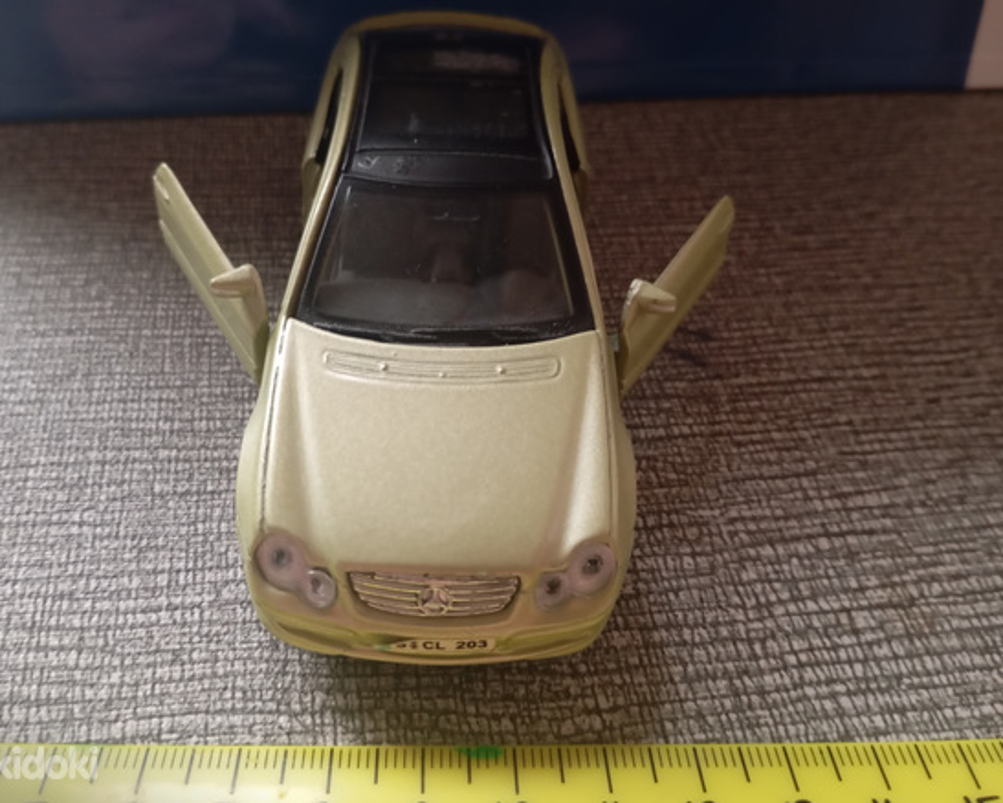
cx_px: 466
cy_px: 412
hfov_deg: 58.7
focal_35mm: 30
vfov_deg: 48.5
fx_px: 891
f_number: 1.8
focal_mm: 4.27
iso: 2328
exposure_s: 1/20
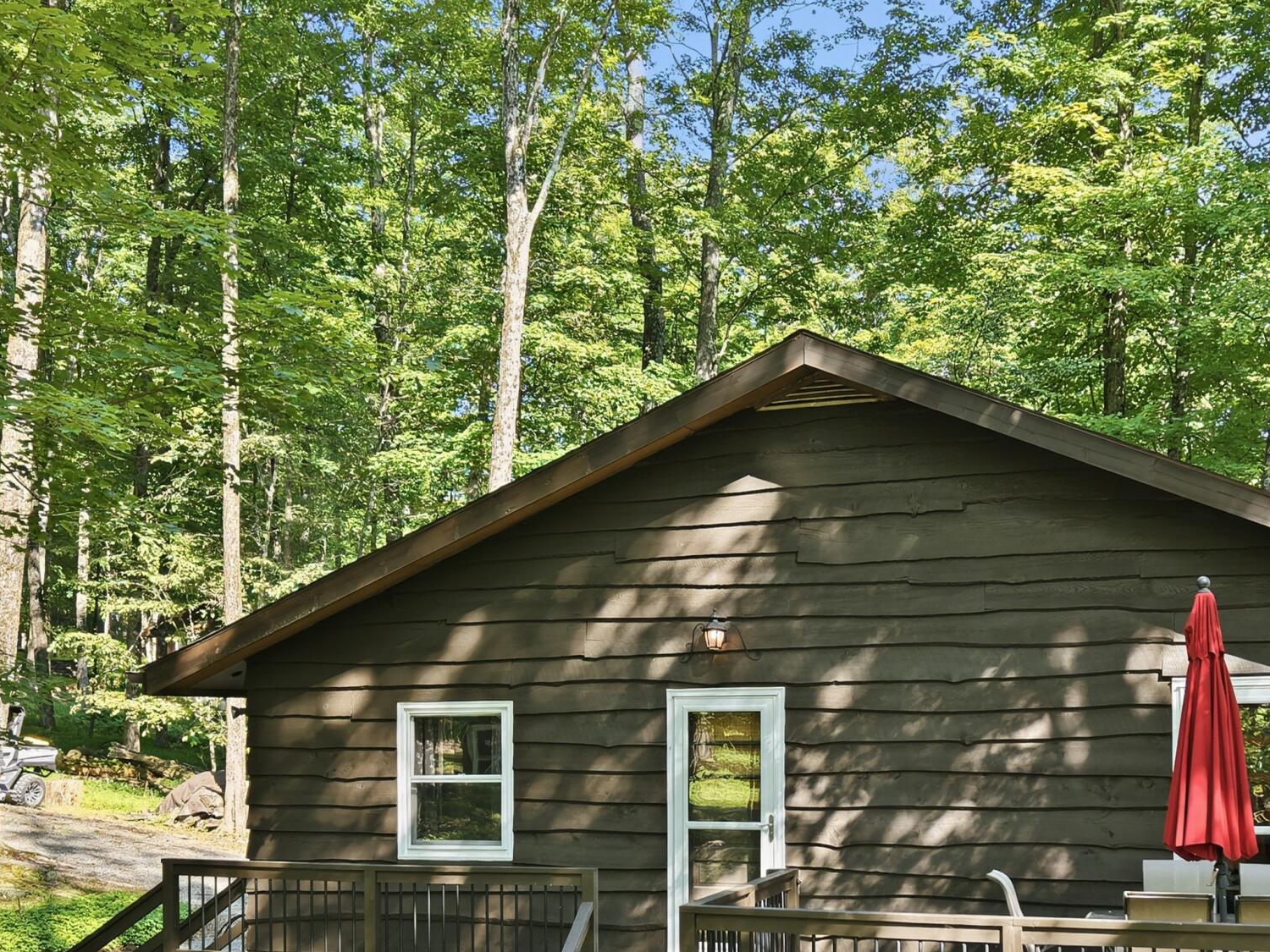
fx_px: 1761
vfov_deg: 29.7
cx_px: 698
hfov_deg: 39.6
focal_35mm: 48
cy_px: 740
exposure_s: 1/320
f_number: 1.8
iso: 400
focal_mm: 8.7
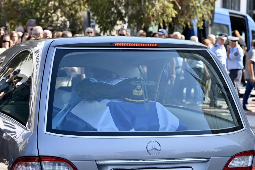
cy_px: 85
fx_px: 779
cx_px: 128
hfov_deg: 18.6
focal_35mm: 110
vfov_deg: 12.5
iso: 800
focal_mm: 110
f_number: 7.1
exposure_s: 1/800
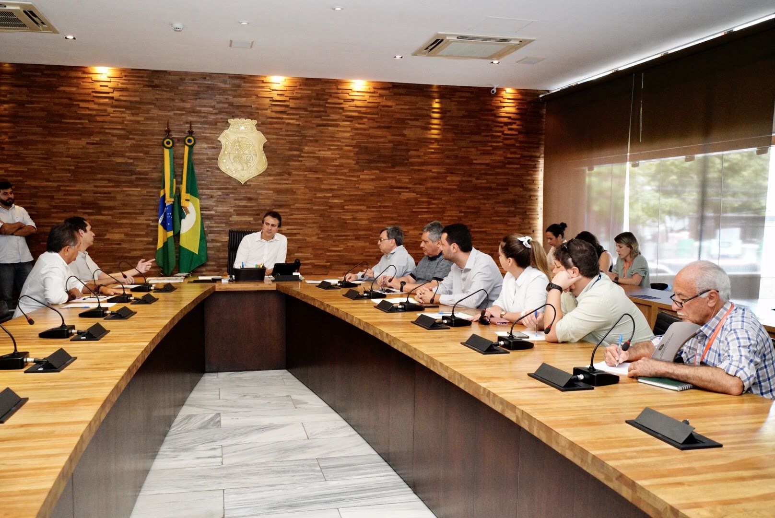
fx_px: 711
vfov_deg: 40.0
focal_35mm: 33
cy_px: 259
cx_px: 388
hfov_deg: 57.2
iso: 10000
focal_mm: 33
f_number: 6.3
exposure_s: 1/160
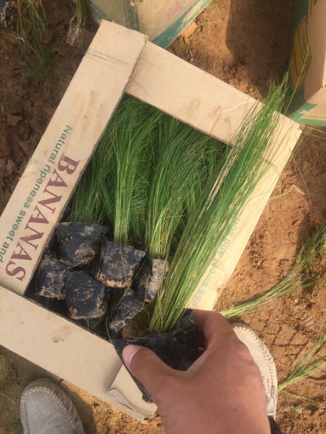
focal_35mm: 29
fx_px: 364
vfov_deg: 61.7
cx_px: 163
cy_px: 217
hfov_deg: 48.2
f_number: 2.2
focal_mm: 4.15
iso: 32
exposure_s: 1/706
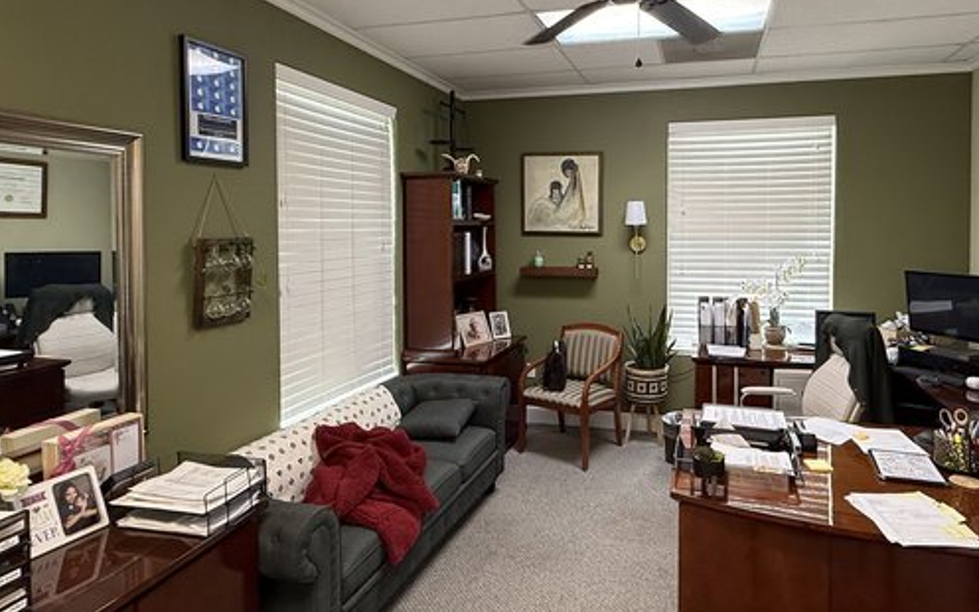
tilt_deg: -1.4
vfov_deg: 52.7
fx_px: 614
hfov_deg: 76.8
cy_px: 247
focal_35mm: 23
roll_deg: +0.4
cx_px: 551
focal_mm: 2.22
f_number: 2.2
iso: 160
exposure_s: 1/60
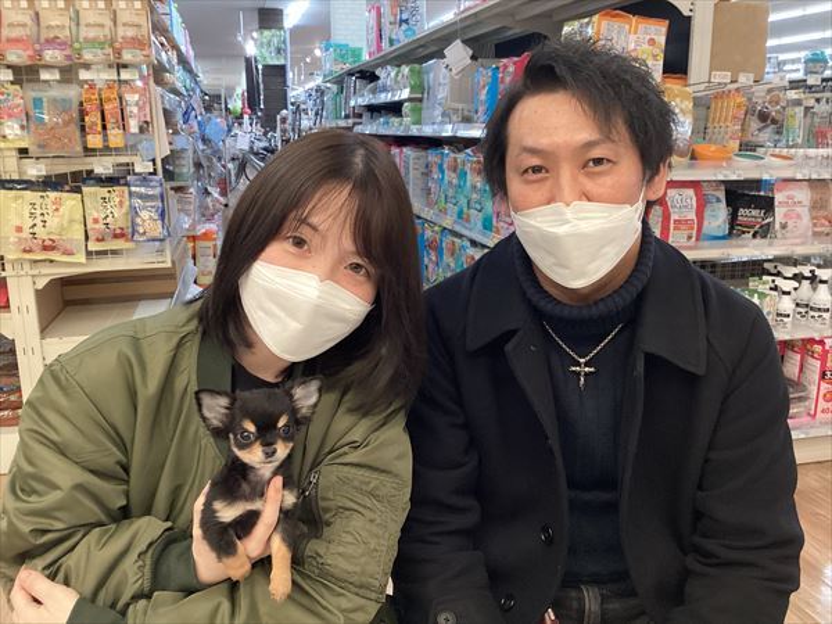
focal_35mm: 31
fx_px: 745
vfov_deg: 45.4
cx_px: 416
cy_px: 312
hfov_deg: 58.4
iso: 125
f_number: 2.4
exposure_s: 1/60
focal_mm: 3.3
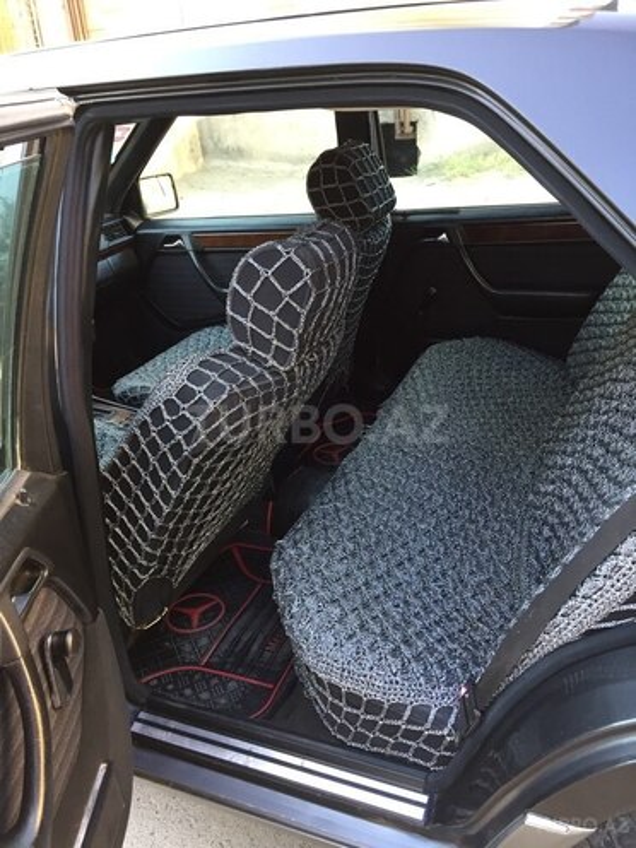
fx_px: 710
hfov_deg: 48.2
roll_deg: +5.4
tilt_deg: -25.5
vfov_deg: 61.7
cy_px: 424
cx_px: 318
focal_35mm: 29
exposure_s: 1/33
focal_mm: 4.15
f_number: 2.2
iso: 50
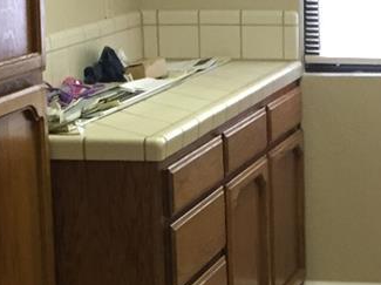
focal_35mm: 134
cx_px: 283
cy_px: 228
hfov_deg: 14.7
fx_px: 1473
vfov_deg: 11.0
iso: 160
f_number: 2.2
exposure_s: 1/30
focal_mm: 4.15
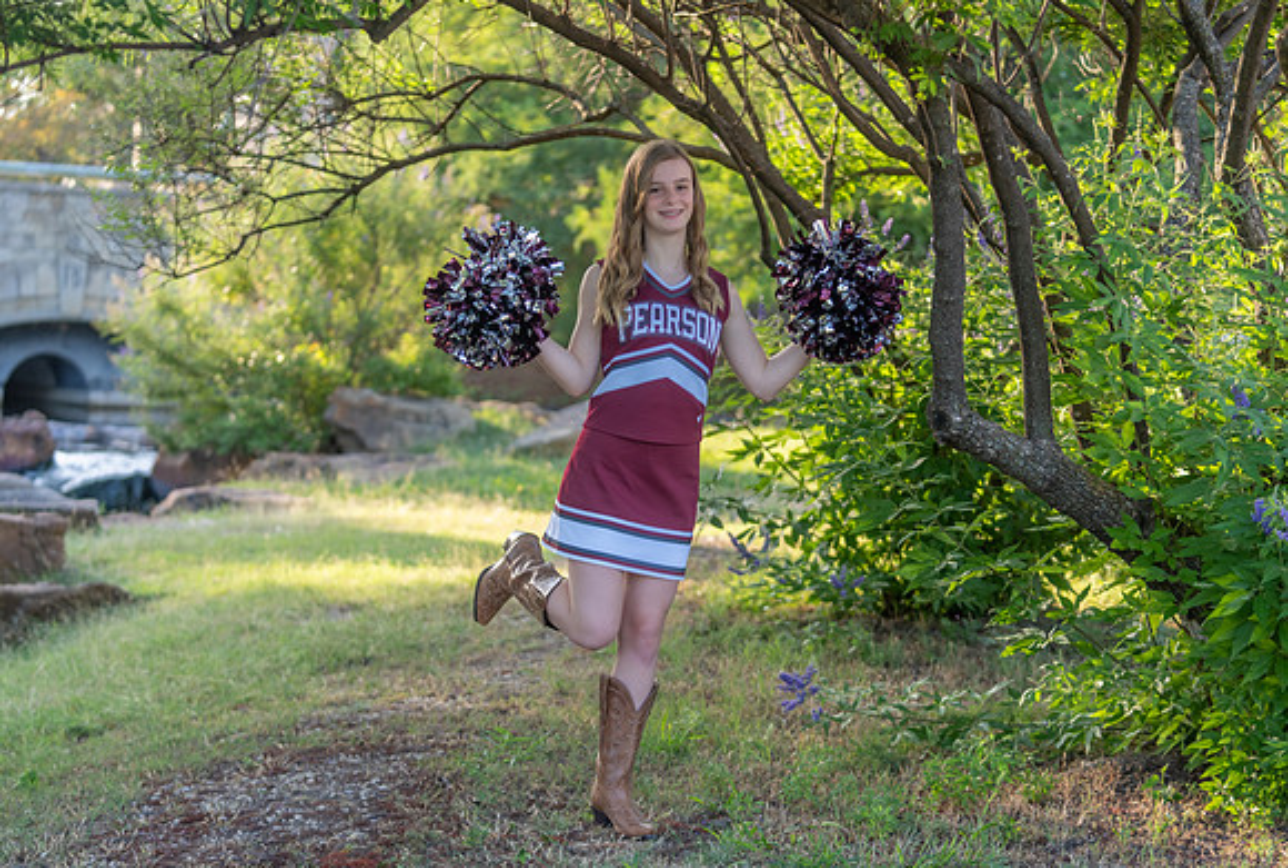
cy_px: 448
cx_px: 616
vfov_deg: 17.9
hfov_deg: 26.3
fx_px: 2756
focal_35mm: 77
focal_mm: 72
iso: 250
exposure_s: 1/320
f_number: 2.8
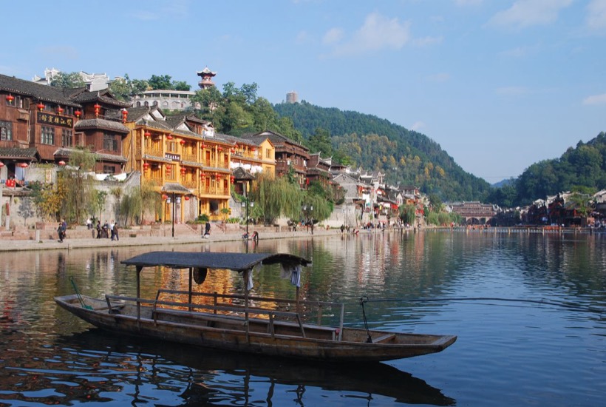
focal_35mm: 39
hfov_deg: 49.5
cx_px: 303
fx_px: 658
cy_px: 204
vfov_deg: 34.3
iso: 200
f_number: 8
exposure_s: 1/80
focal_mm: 26
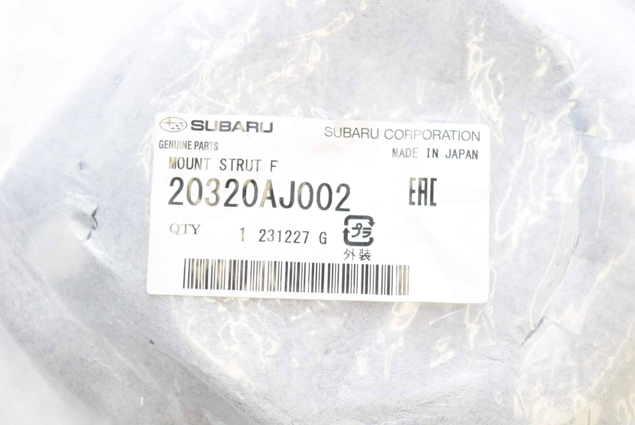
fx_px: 1456
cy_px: 212
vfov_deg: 16.6
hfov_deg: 24.6
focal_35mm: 82
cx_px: 318
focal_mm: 55
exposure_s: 1/125
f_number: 5.6
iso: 400
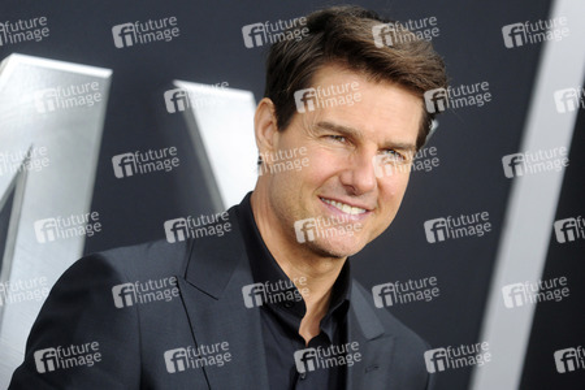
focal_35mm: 200
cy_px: 195
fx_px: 3250
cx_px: 292
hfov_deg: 10.3
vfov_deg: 6.9
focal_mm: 200
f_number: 4
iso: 1600
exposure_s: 1/400
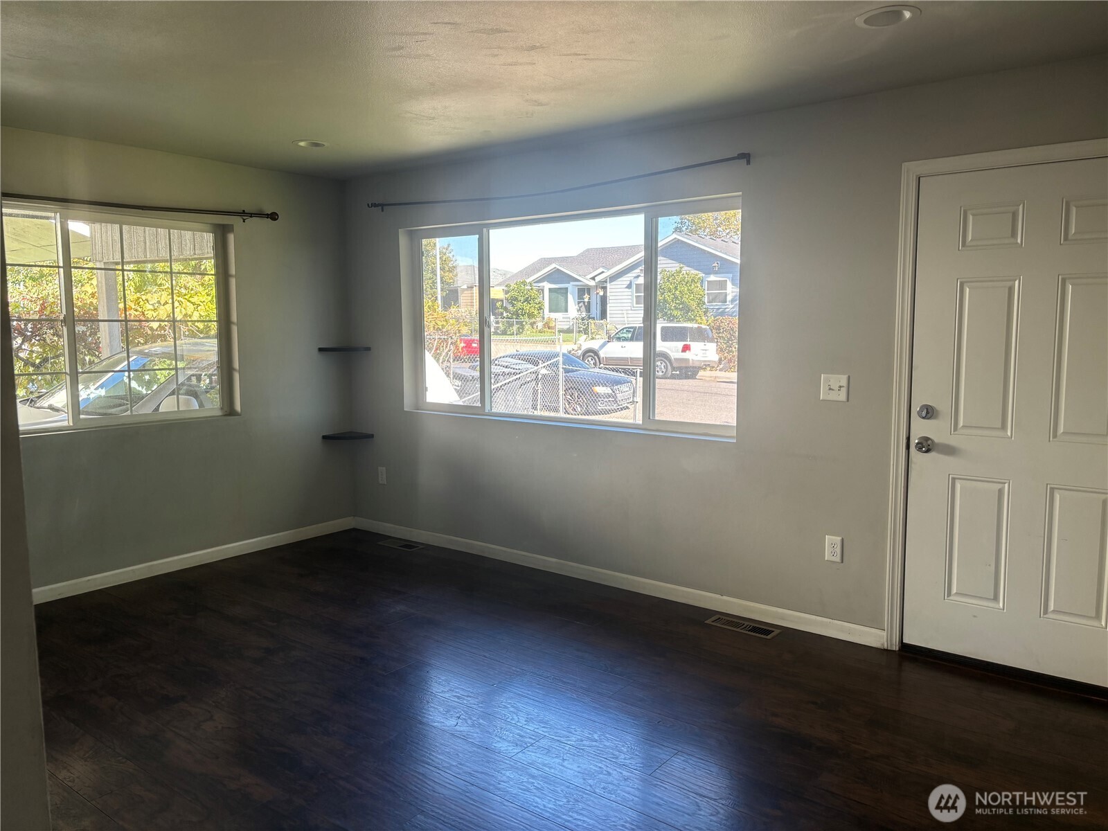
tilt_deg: -6.3
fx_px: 832
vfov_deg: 53.1
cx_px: 554
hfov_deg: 67.3
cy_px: 416
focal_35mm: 26
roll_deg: -0.1
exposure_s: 1/121
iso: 50
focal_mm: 5.96
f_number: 1.6
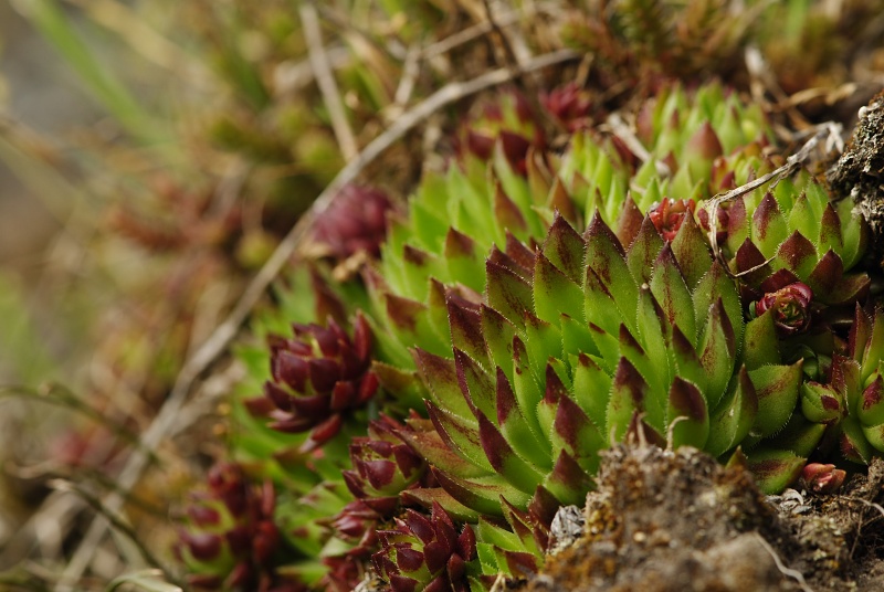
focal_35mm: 128
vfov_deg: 10.8
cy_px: 296
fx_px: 3135
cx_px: 442
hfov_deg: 16.0
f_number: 7.1
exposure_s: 1/80
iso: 100
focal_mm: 85
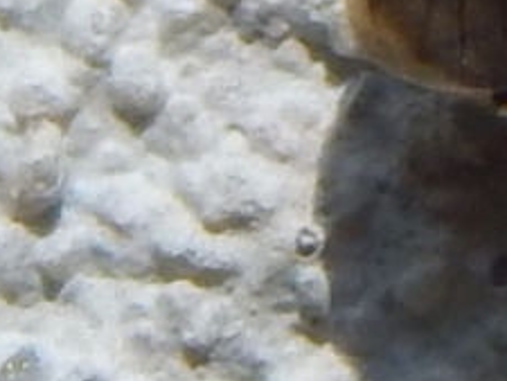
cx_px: 914
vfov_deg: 2.8
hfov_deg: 3.7
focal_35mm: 534
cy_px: -257
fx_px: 7825
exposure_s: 1/1250
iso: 125
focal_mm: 25.3
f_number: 4.9
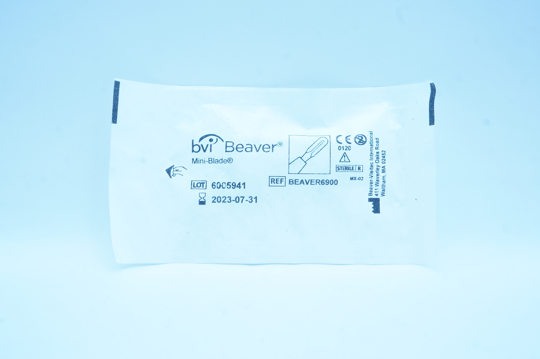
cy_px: 180
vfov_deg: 31.8
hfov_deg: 46.4
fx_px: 629
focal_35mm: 42
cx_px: 270
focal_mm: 28
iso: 400
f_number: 13
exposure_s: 1/15
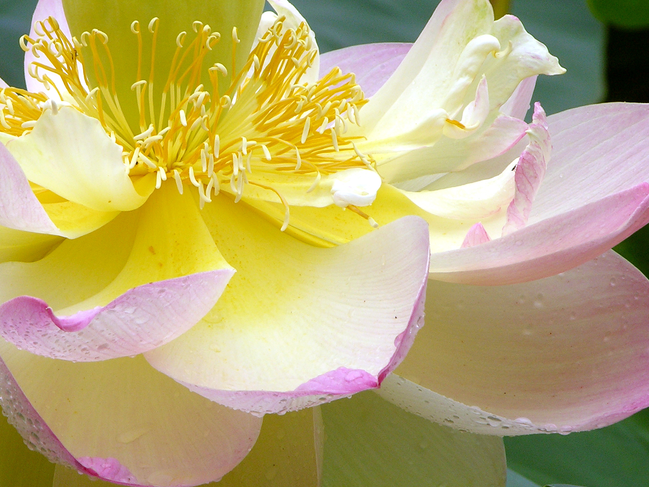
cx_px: 190
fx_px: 24855
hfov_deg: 1.5
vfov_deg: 1.1
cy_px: 281
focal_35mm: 1326
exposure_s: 1/107
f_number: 7.4
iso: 50
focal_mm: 71.2
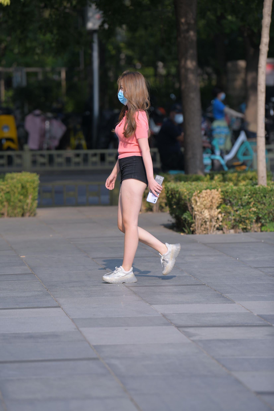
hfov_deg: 6.9
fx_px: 2283
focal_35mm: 200
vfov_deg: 10.3
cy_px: 206
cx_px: 137
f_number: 4
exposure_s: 1/1000
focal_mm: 200
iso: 140
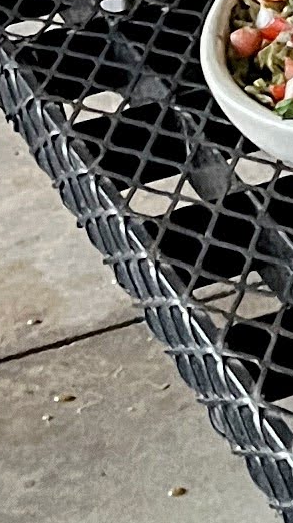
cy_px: -400
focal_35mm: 219
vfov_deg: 9.4
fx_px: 3030
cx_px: 922
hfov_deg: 5.2
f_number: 1.6
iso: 320
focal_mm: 5.1
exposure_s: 1/60
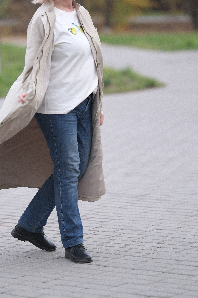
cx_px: 65
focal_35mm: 167
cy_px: 109
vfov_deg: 12.3
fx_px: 1378
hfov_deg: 8.2
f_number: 1.2
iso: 640
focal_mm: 75
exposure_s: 1/3200
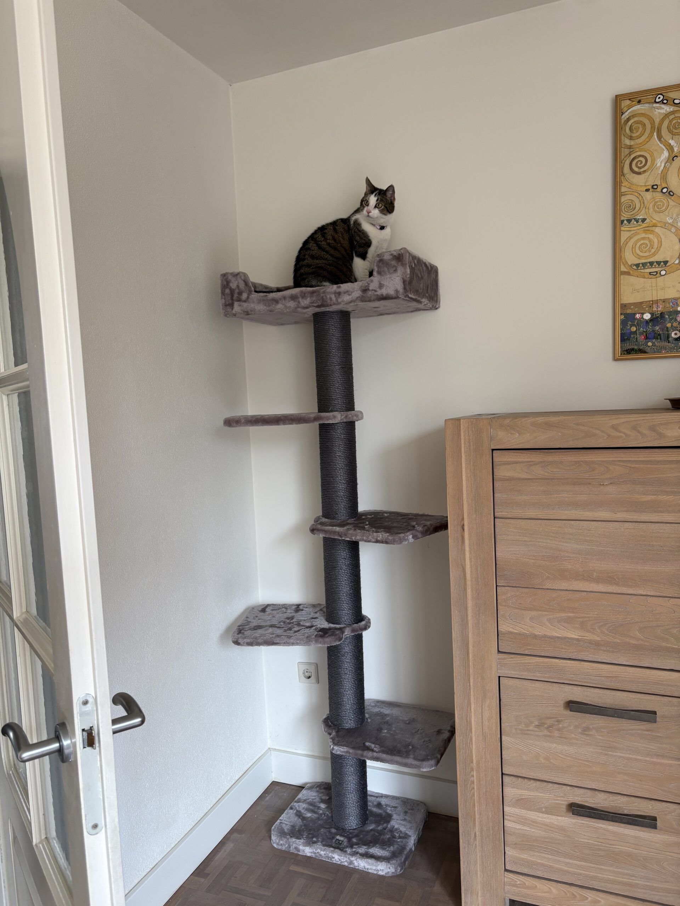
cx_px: 340
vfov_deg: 67.3
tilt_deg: -5.1
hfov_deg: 53.1
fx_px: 681
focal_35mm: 26
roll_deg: +3.6
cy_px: 453
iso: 80
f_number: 1.6
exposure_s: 1/50
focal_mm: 5.96
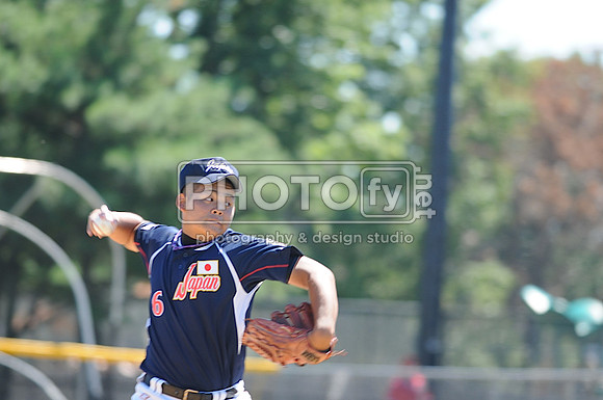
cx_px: 302
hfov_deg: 4.6
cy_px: 200
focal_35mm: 450
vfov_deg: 3.0
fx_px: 7527
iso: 200
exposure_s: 1/400
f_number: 4
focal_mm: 300
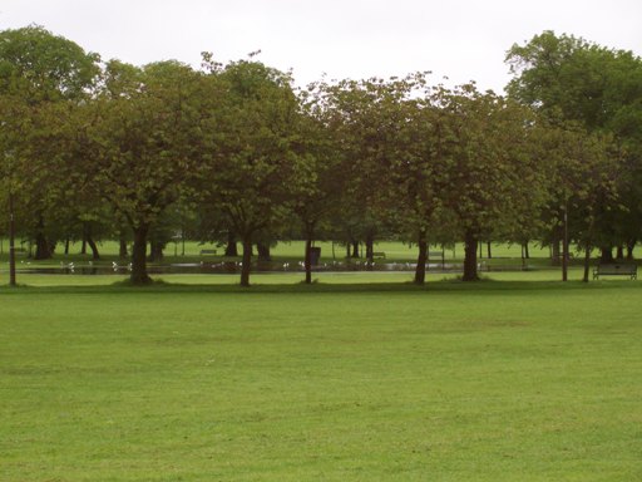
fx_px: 1892
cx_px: 321
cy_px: 241
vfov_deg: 14.5
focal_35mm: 102
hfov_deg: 19.3
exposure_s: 1/157
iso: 140
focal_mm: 16.8
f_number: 4.6
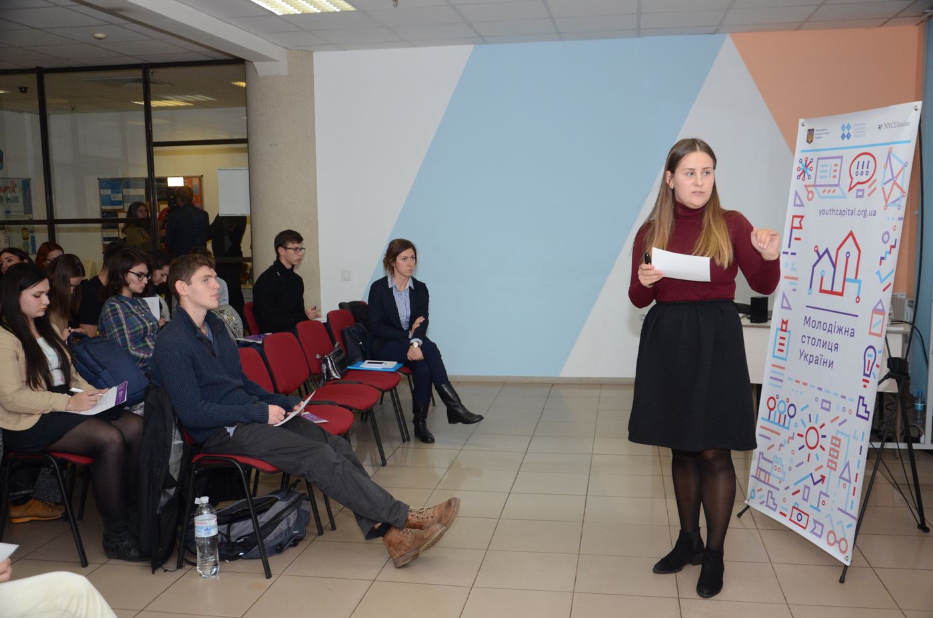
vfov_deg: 36.7
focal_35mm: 36
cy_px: 309
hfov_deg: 53.2
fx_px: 931
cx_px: 466
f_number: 3.8
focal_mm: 24
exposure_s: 1/250
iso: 800
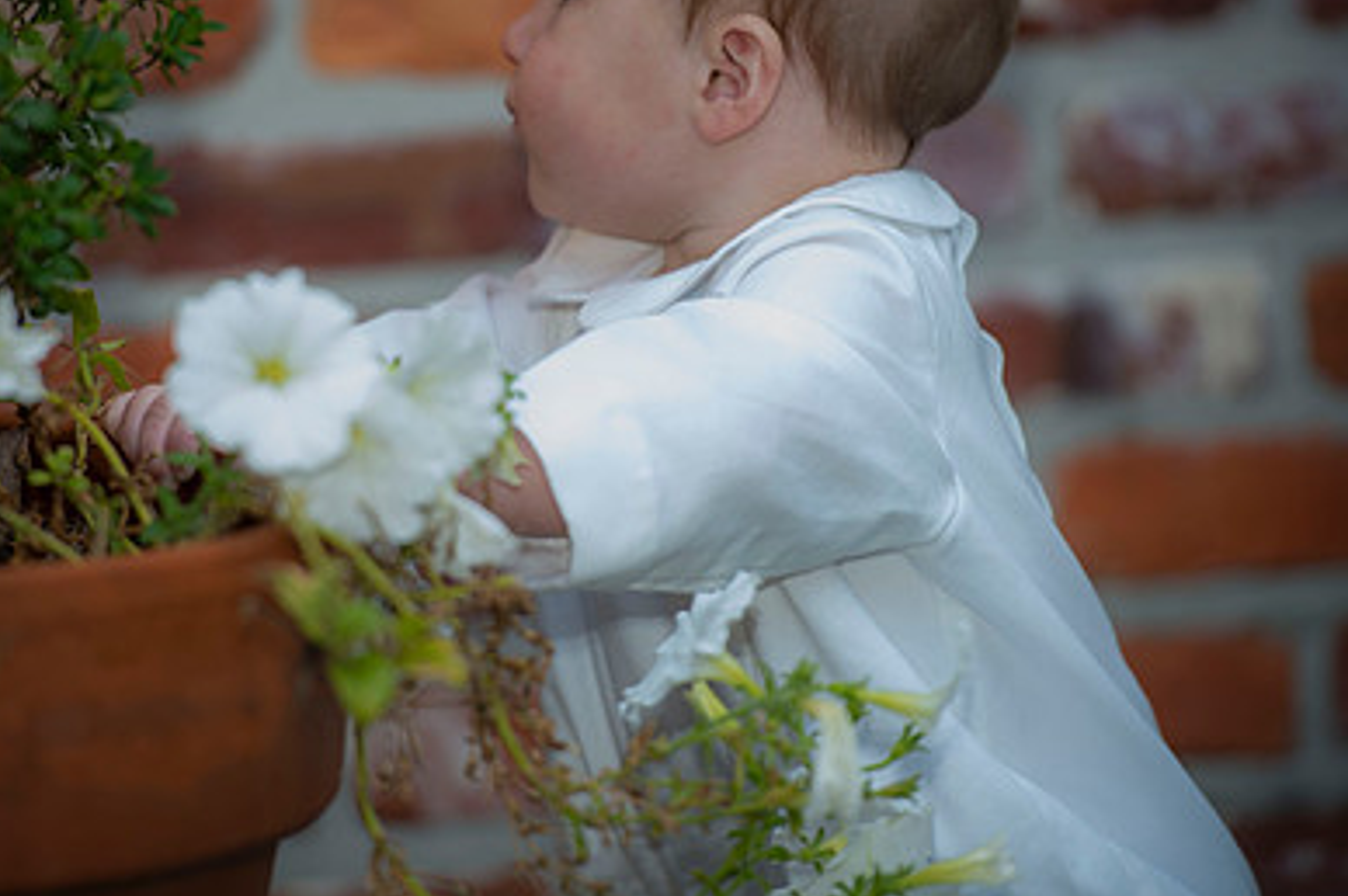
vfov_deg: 4.6
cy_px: 323
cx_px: 521
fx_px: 11186
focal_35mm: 299
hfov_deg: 6.9
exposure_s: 1/160
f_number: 2.8
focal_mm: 200
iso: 50
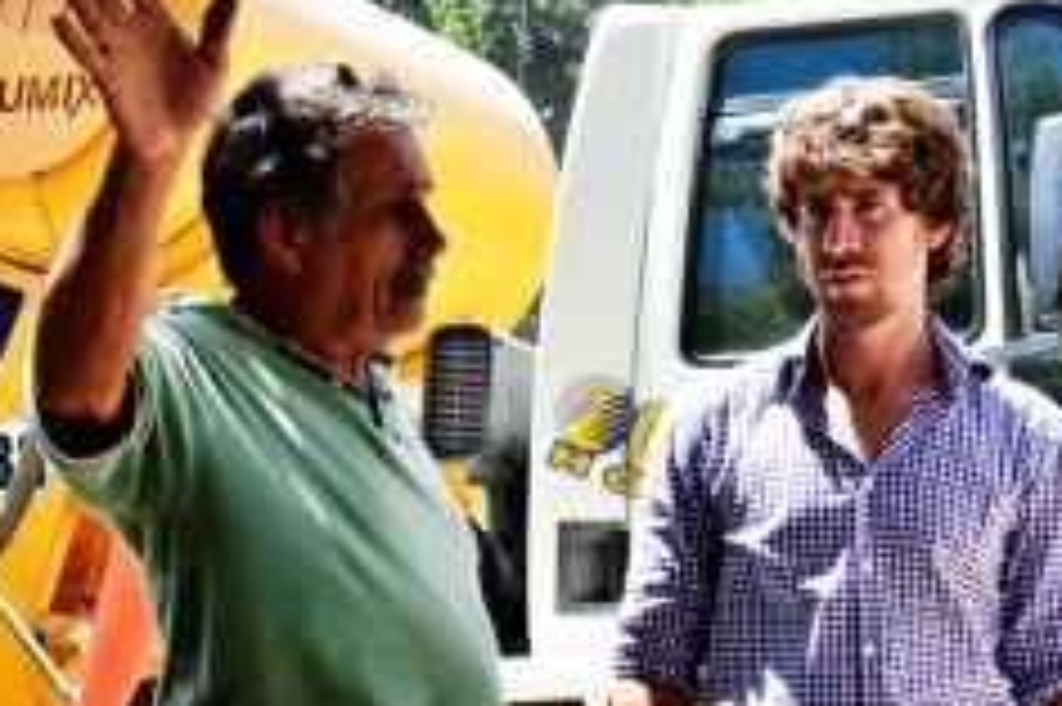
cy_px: 479
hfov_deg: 13.8
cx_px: 842
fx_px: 4363
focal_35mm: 148
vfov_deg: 9.3
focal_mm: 52
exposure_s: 1/2500
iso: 1600
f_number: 5.6
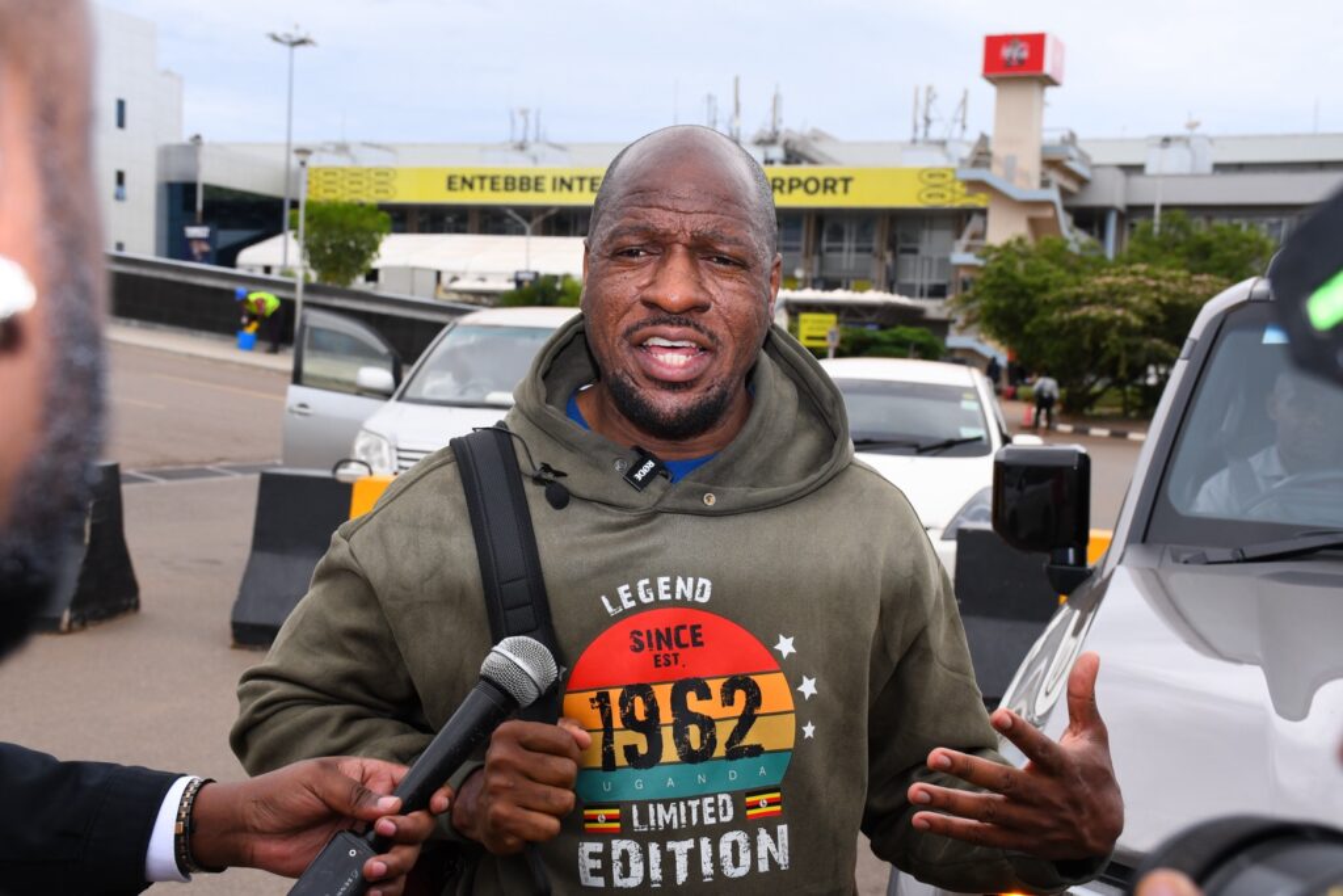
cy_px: 448
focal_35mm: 48
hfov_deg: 41.1
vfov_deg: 28.1
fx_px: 1791
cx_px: 672
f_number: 6.3
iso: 400
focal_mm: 32
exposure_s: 1/640
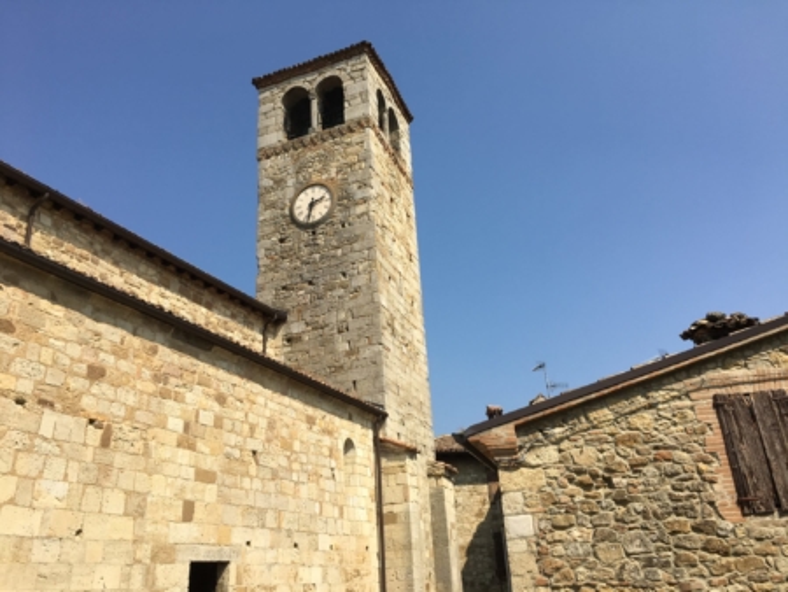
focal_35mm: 29
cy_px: 296
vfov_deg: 48.3
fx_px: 661
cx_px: 394
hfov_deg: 61.6
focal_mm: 4.15
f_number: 2.2
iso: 25
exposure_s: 1/1876
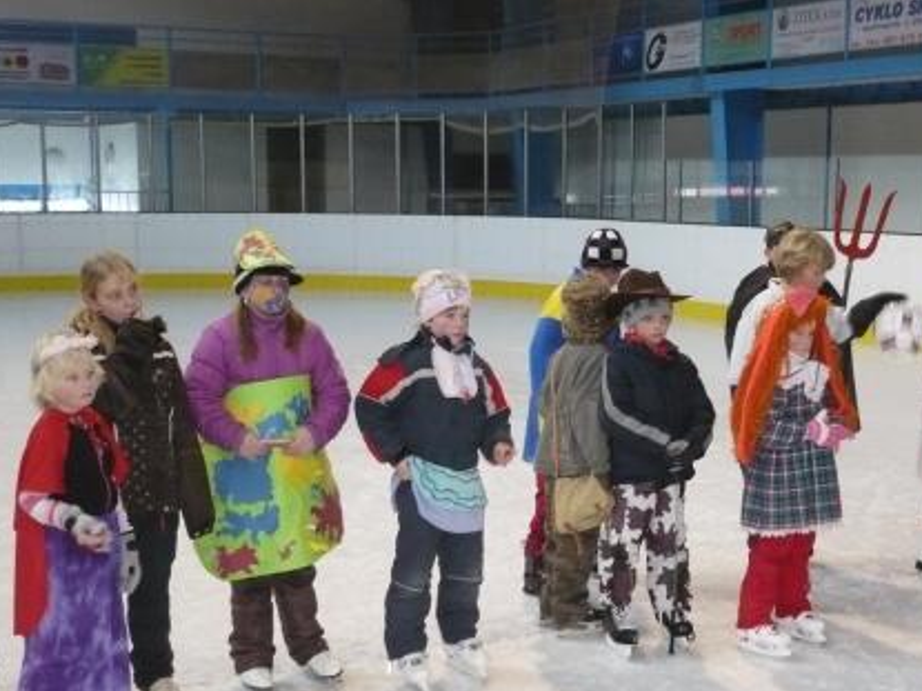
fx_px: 1438
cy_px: 424
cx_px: 560
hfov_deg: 35.4
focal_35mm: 54
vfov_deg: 26.9
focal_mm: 5.8
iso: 320
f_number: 2.8
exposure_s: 1/30
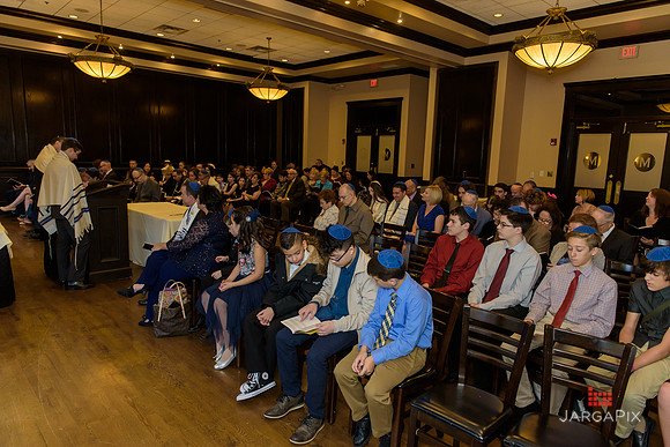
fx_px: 447
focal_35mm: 24
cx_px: 335
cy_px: 224
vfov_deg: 53.2
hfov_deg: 73.7
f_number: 3.2
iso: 1250
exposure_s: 1/125
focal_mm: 24
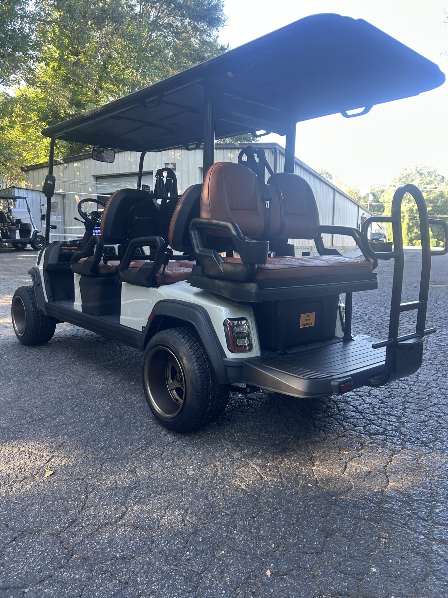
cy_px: 299
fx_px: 449
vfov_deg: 67.3
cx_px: 224
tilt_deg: -6.3
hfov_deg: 53.1
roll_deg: +1.6
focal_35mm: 26
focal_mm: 5.7
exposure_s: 1/121
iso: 64
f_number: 1.5
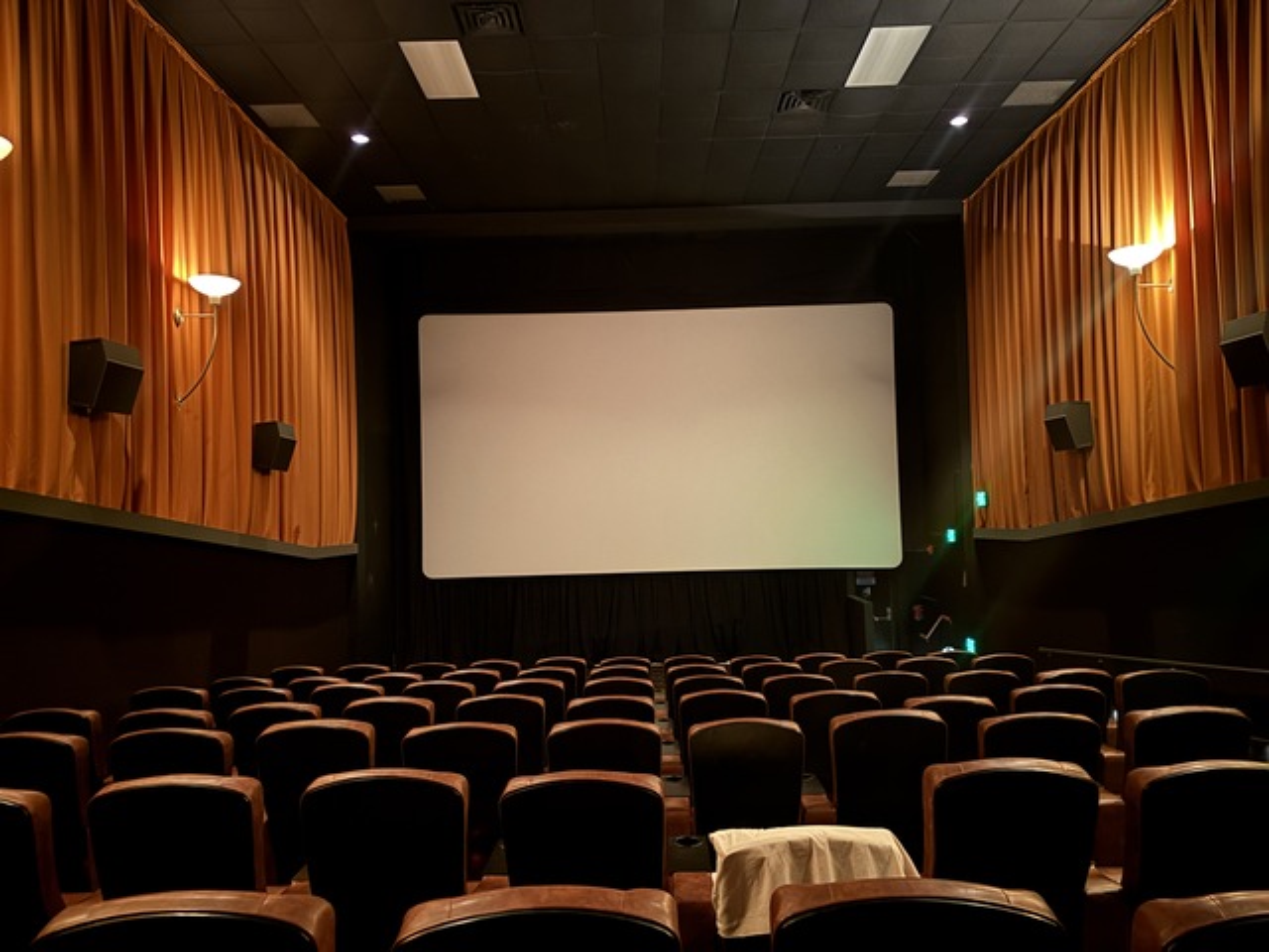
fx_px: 953
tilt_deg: +1.7
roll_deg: +1.0
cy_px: 476
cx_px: 634
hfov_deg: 67.3
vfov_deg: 53.1
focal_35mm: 26
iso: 1000
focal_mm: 5.96
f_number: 1.6
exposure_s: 1/5
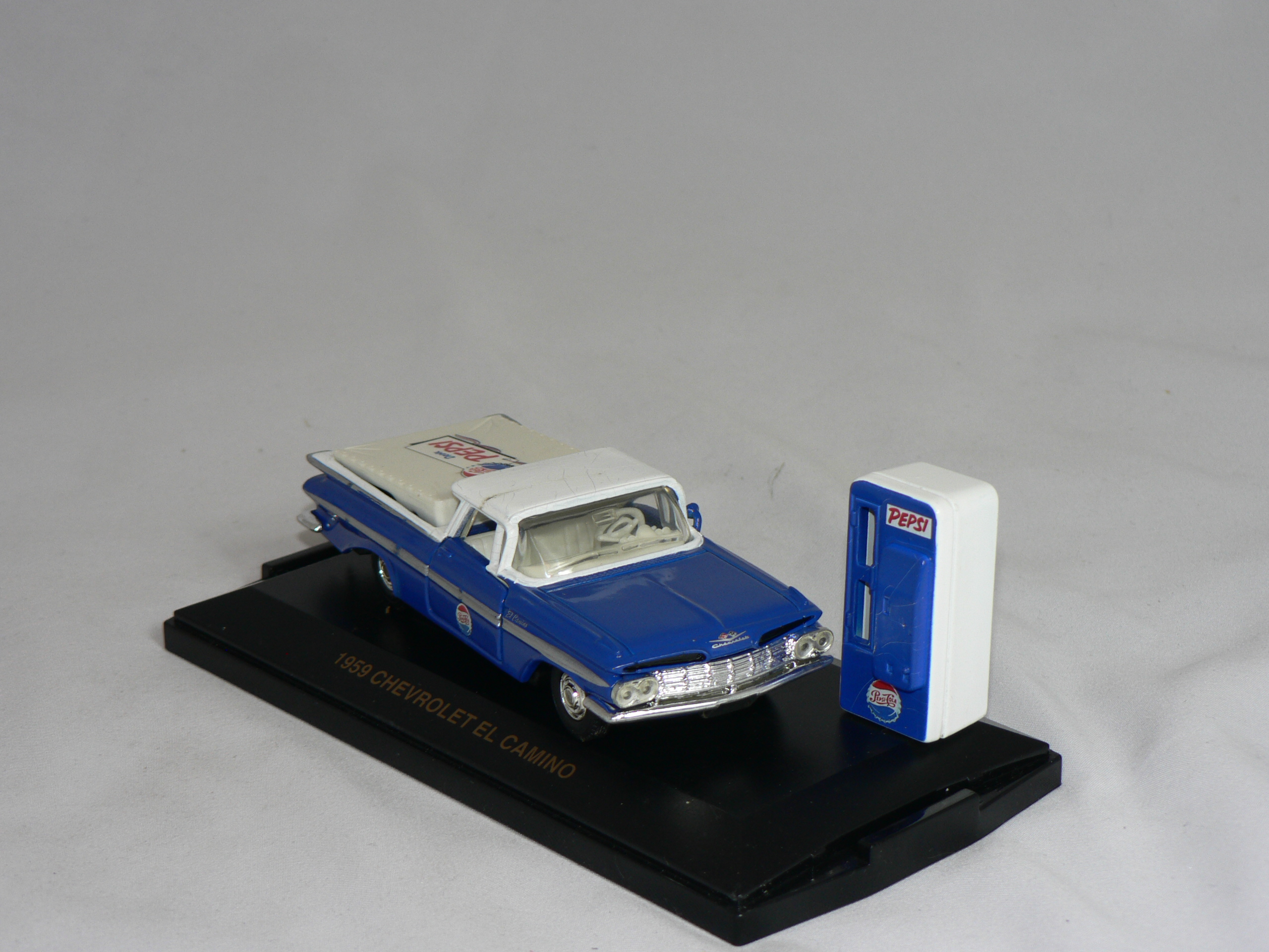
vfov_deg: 19.4
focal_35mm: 76
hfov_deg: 25.7
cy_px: 476
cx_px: 634
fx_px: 2786
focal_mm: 12.6
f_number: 3.2
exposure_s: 1/60
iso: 80
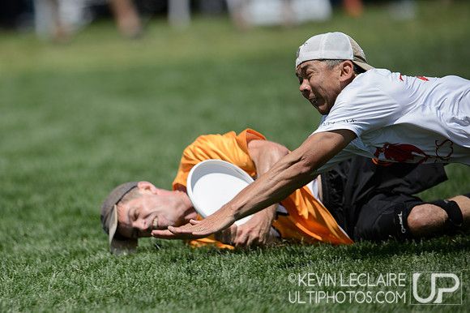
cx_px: 124
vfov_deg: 2.3
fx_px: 7687
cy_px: 196
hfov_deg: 3.5
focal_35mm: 589
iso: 160
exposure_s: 1/3200
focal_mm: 400
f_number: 2.8
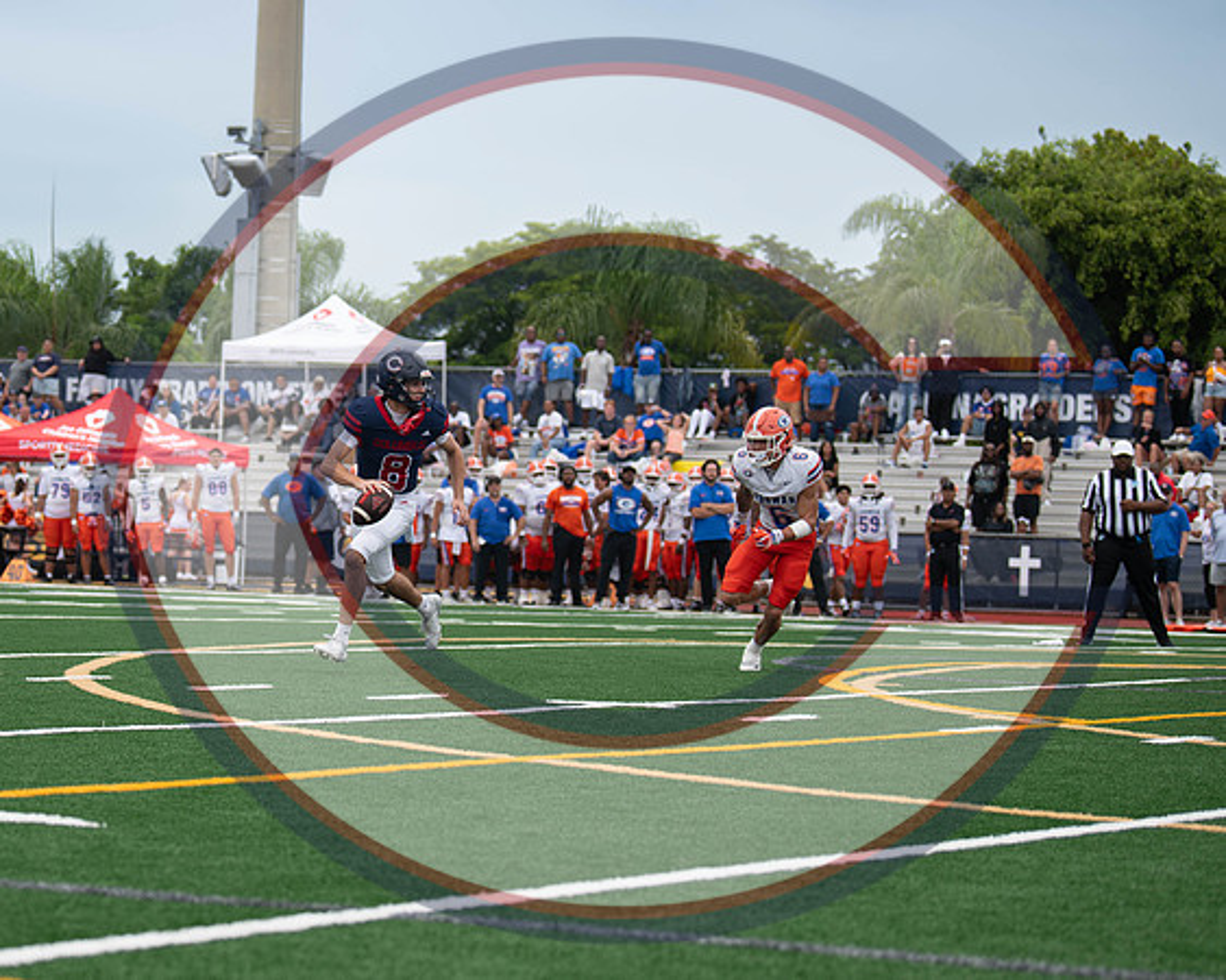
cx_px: 311
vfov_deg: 11.9
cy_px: 511
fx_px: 4702
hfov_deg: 14.8
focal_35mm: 130
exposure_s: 1/1000
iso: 100
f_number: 2.8
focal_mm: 75
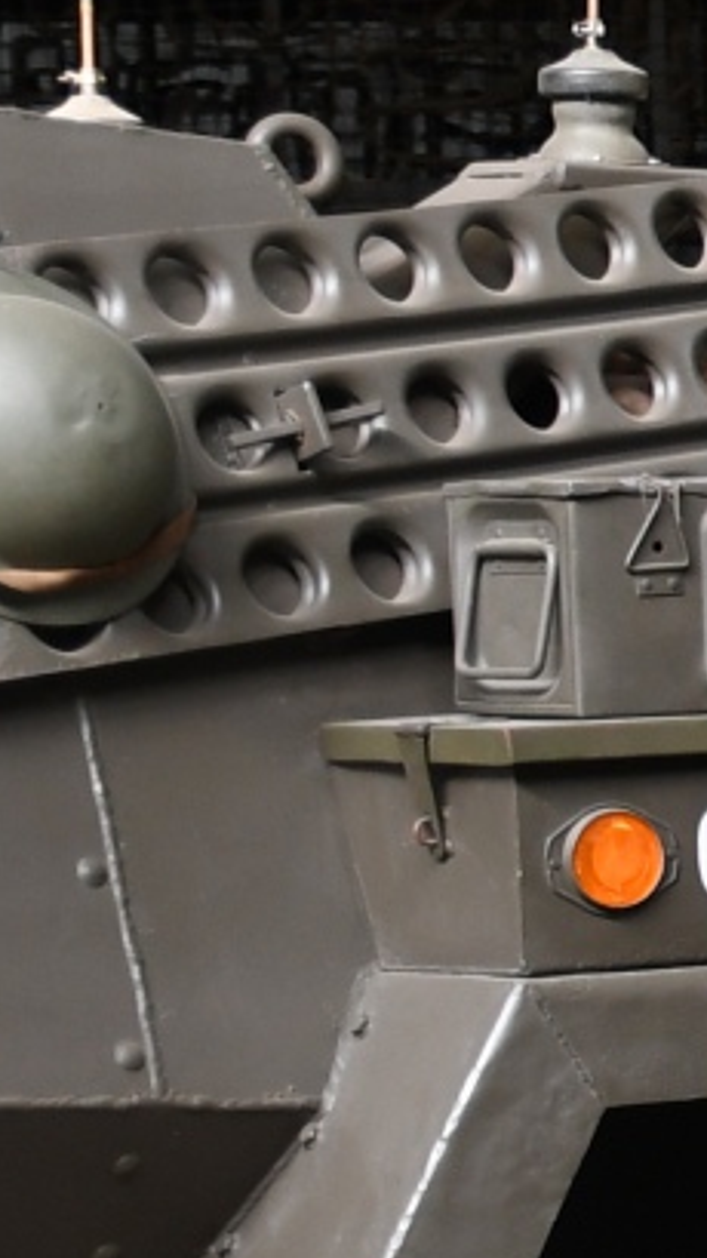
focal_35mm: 203
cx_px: 3415
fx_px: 6767
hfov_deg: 5.0
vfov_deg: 10.6
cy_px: 855
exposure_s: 1/40
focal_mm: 22
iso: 320
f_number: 3
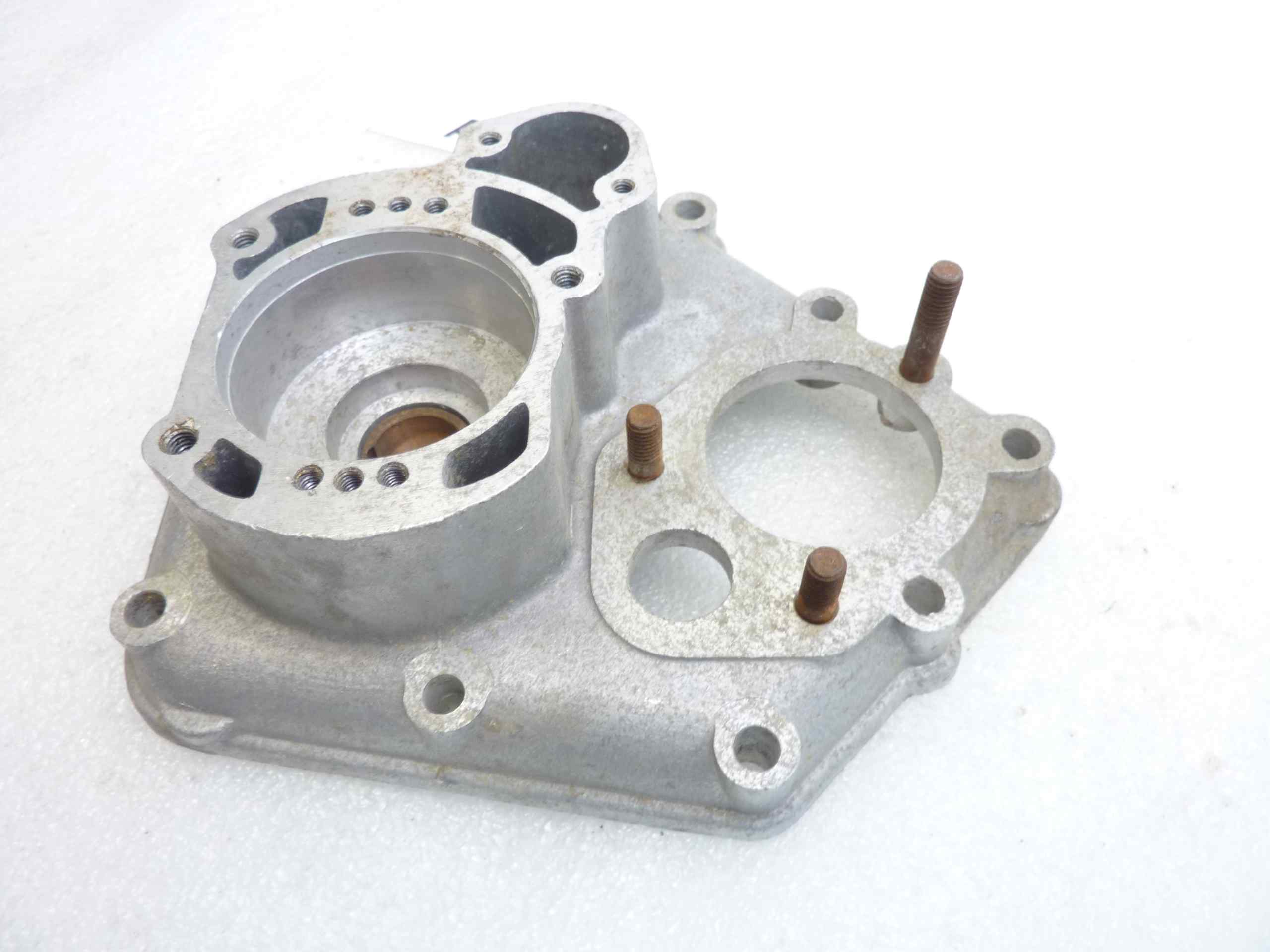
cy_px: 476
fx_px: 917
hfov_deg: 69.4
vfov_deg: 54.9
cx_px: 635
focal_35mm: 25
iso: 80
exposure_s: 1/10
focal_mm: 4.1
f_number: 3.3
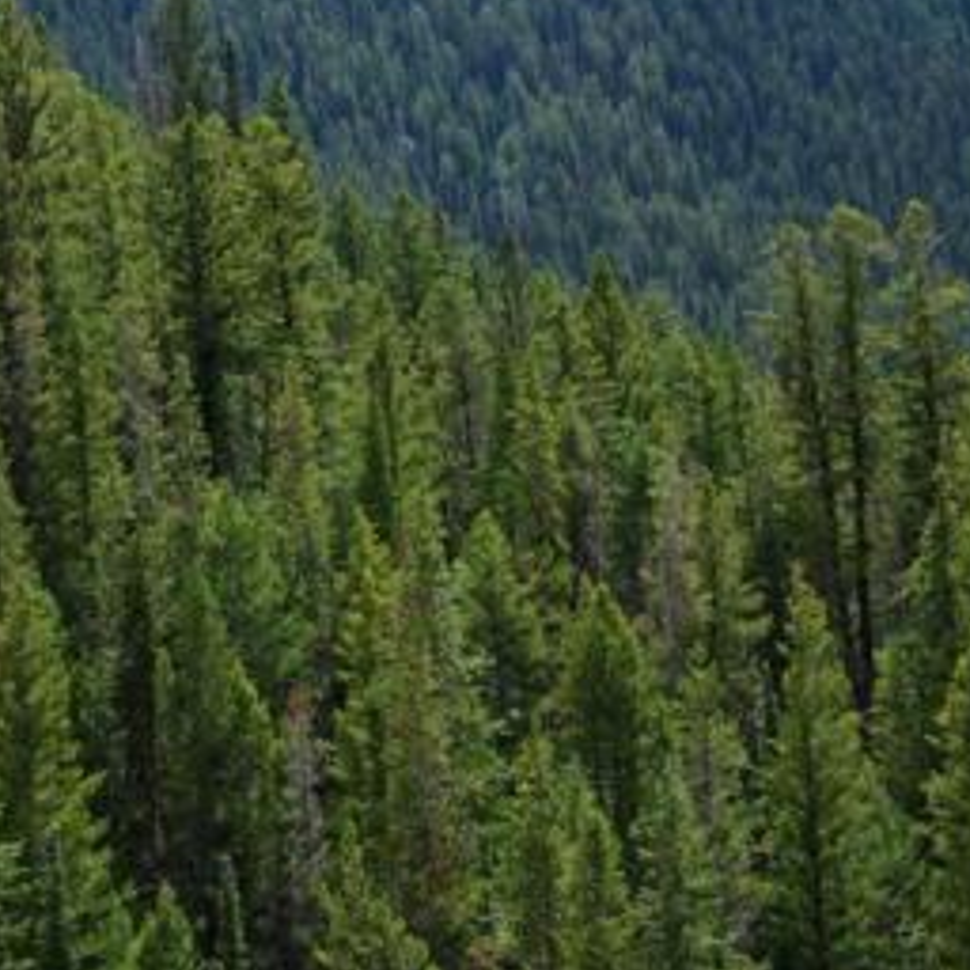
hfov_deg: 15.7
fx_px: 3521
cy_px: 207
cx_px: 349
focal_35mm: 111
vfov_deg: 15.6
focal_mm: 35
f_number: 8
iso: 100
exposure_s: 1/250
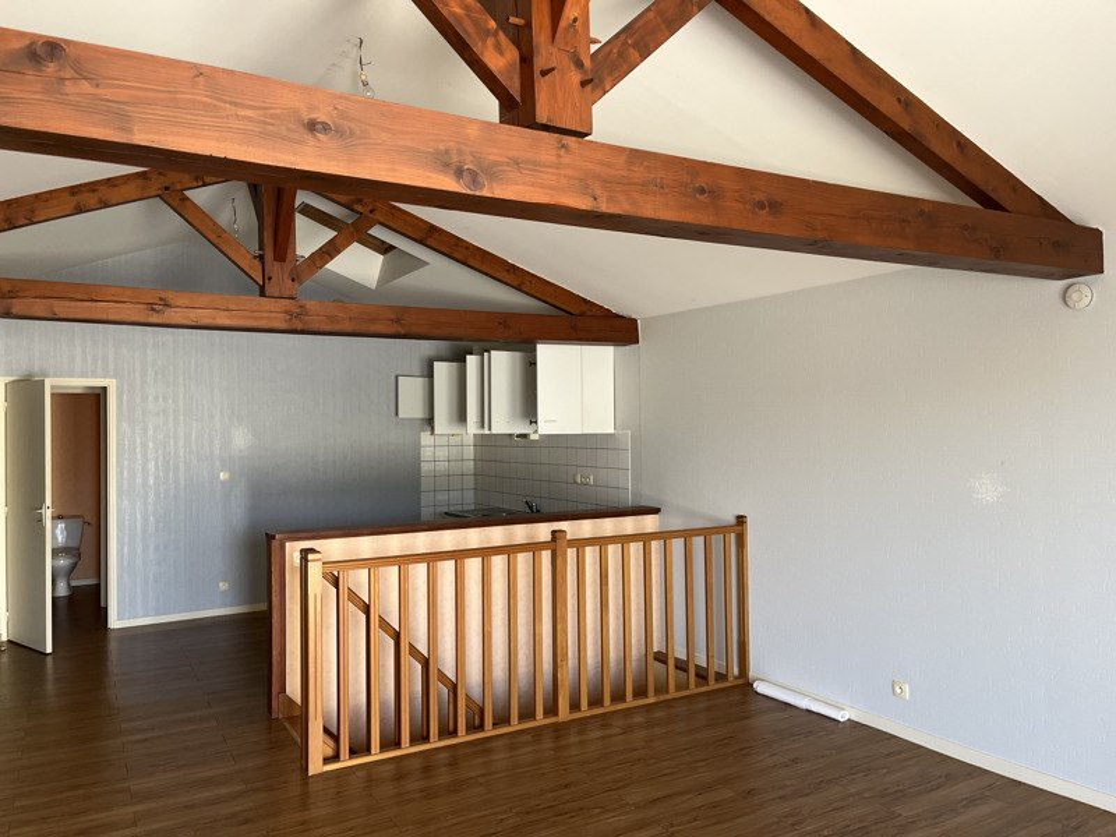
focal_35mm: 26
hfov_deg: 67.3
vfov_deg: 53.1
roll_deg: +1.0
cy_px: 418
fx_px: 838
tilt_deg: -0.3
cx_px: 558
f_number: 1.6
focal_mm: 5.1
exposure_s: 1/121
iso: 125
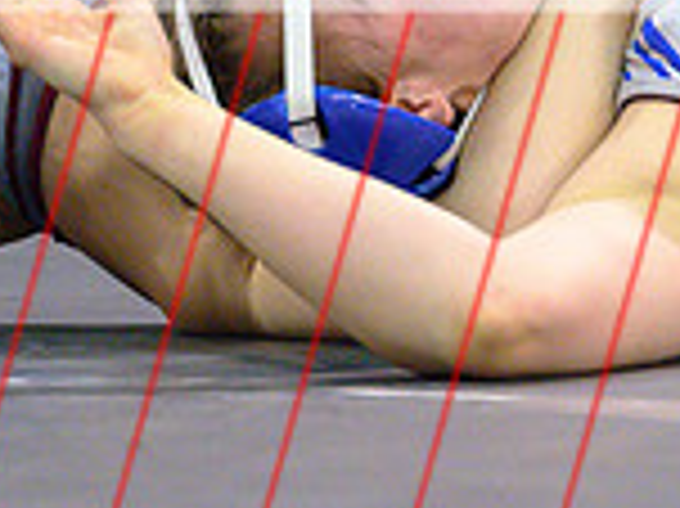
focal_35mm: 901
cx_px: 508
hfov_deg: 2.2
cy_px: 18
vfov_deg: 1.6
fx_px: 17685
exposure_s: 1/800
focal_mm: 200
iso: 5600
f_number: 2.8
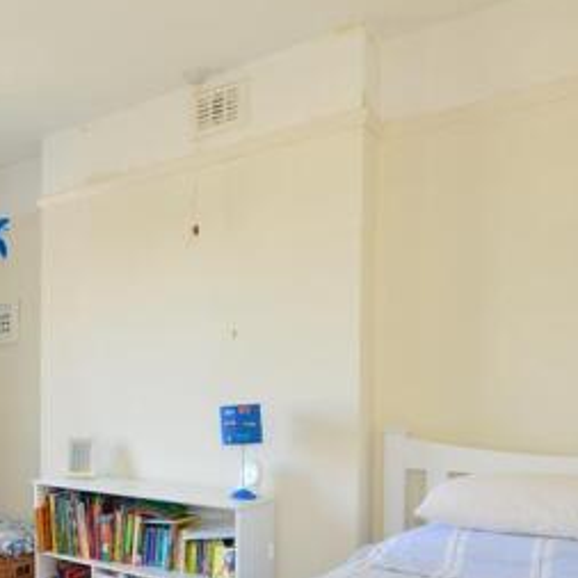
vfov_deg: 48.7
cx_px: 0
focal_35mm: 33
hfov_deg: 42.8
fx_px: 623
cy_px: 398
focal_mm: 10
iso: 250
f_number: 10
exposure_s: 1/8
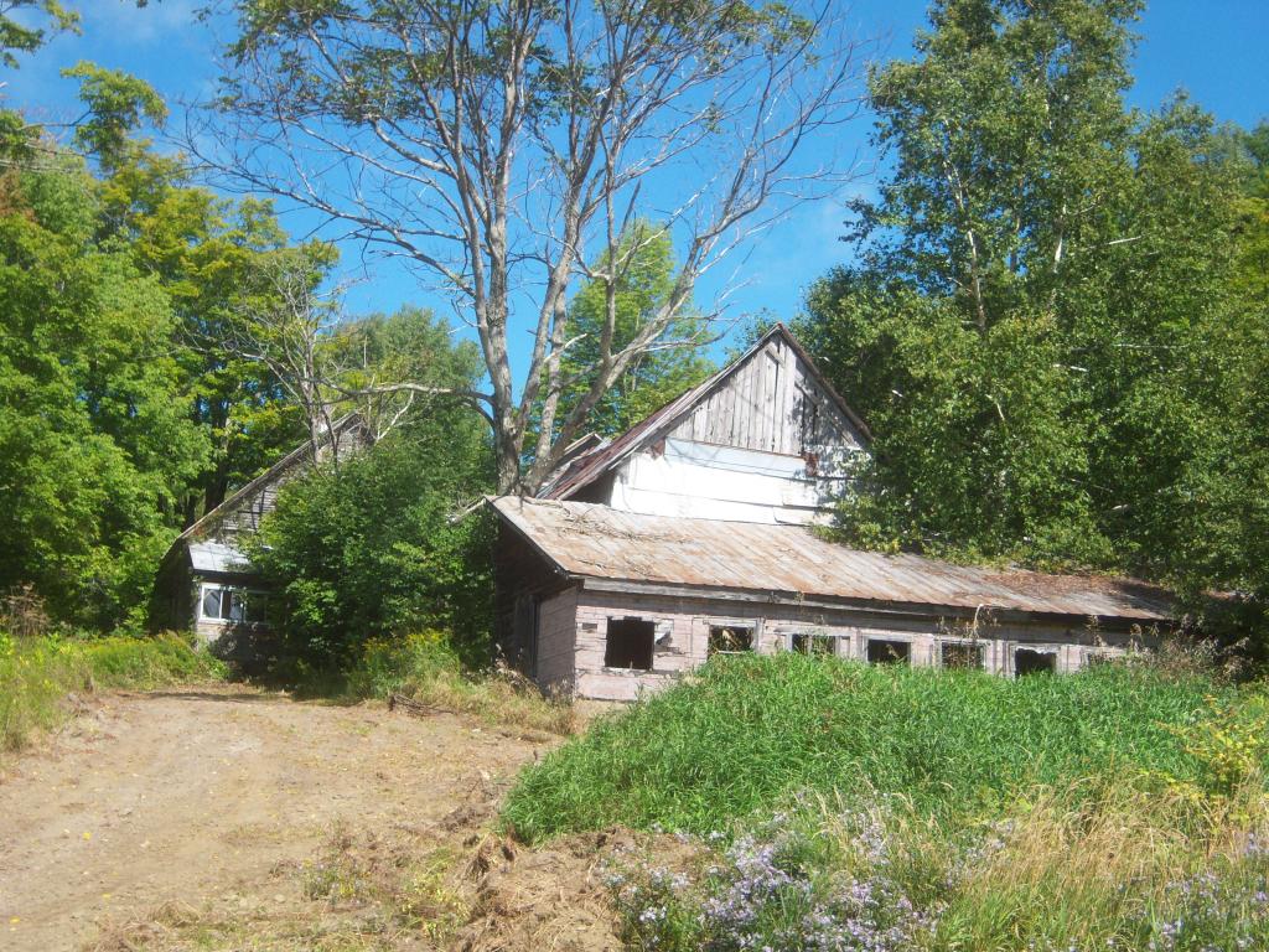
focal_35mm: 56
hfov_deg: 34.3
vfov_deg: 26.1
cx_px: 634
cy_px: 476
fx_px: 2053
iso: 80
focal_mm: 11.7
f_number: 3.4
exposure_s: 1/640
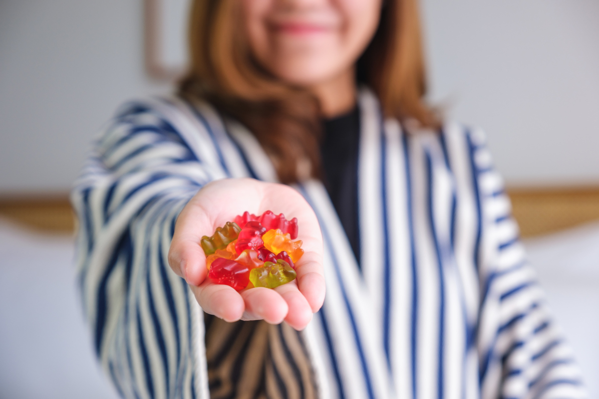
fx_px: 1181
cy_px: 200
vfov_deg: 19.2
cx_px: 300
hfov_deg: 28.5
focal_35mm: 71
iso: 160
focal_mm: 47
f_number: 2.8
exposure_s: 1/70
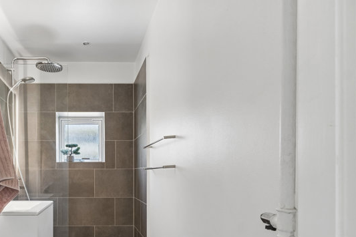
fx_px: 267
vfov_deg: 46.5
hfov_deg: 64.2
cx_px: 98
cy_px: 173
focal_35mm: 27
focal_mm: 12
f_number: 7.1
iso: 250
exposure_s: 1/20
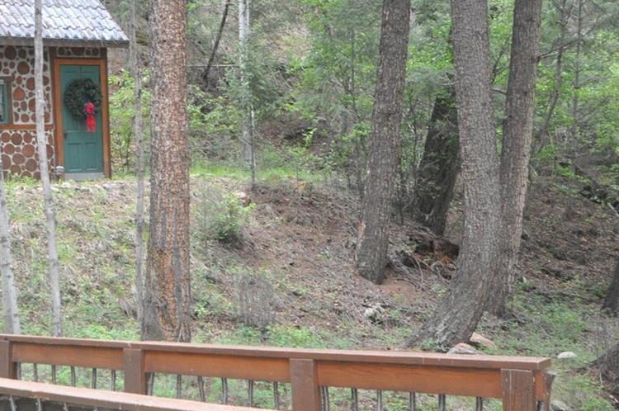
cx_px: 73
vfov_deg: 21.1
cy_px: 253
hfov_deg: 30.2
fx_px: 1099
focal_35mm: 64
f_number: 5.6
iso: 800
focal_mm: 20
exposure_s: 1/60
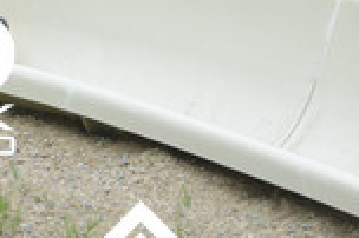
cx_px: -57
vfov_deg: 2.7
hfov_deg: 4.0
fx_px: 5110
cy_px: 55
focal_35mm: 513
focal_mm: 195
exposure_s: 1/640
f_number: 6.3
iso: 400
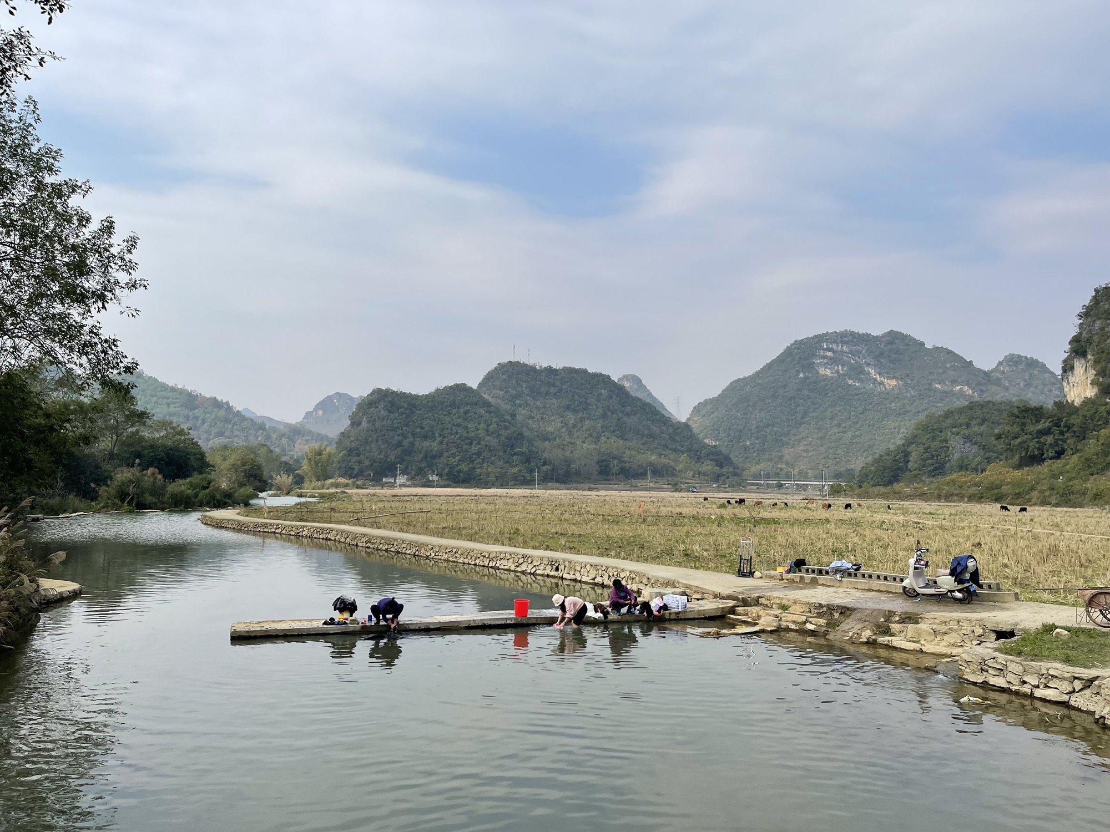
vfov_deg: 54.9
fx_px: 802
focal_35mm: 25
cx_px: 555
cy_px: 416
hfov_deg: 69.4
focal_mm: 5.1
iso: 32
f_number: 1.6
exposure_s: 1/3788
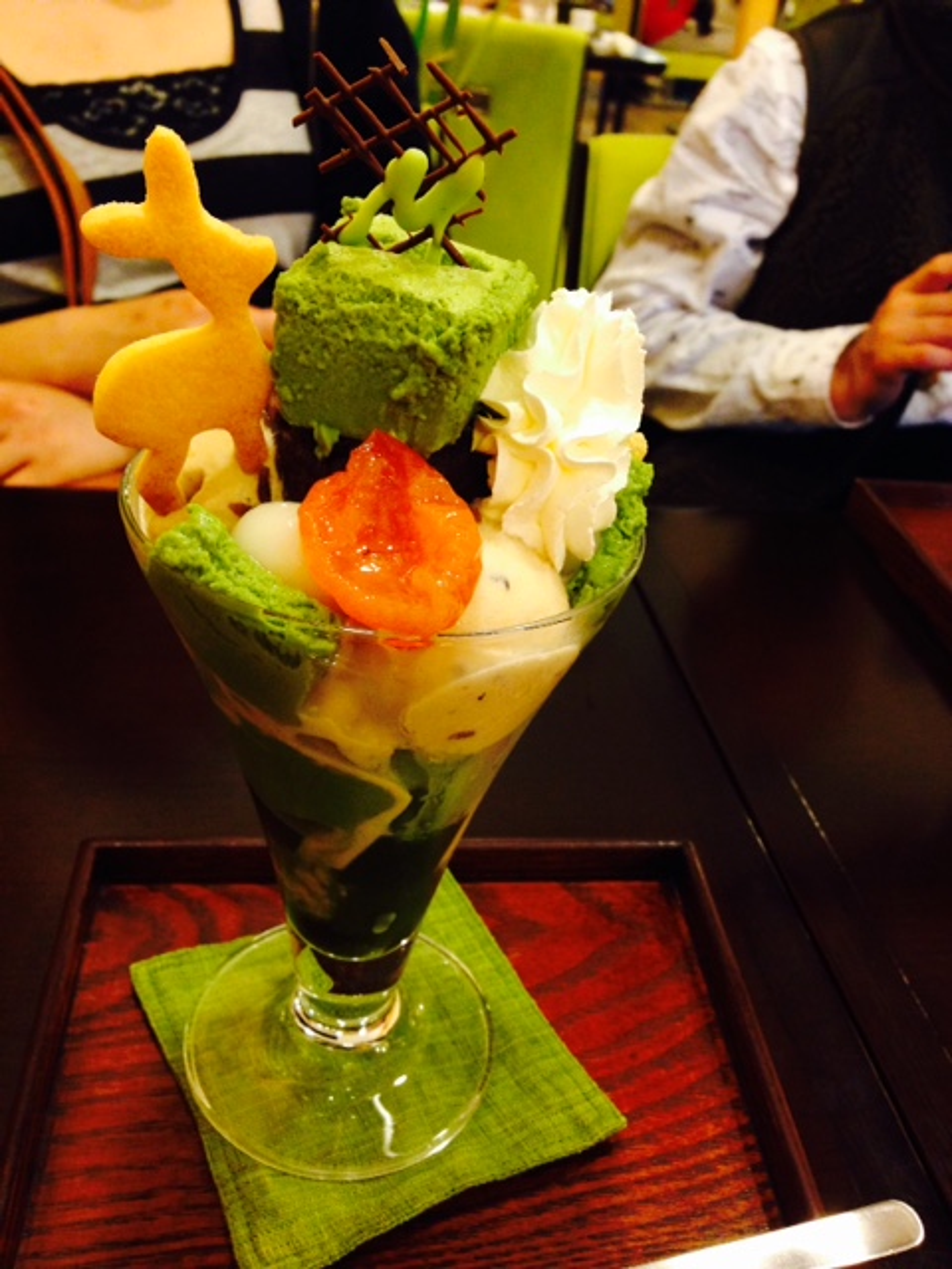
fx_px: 1210
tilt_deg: -30.9
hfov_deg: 42.9
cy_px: 634
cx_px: 476
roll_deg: -6.6
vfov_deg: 55.4
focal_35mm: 33
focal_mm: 4.12
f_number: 2.4
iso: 200
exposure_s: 1/20
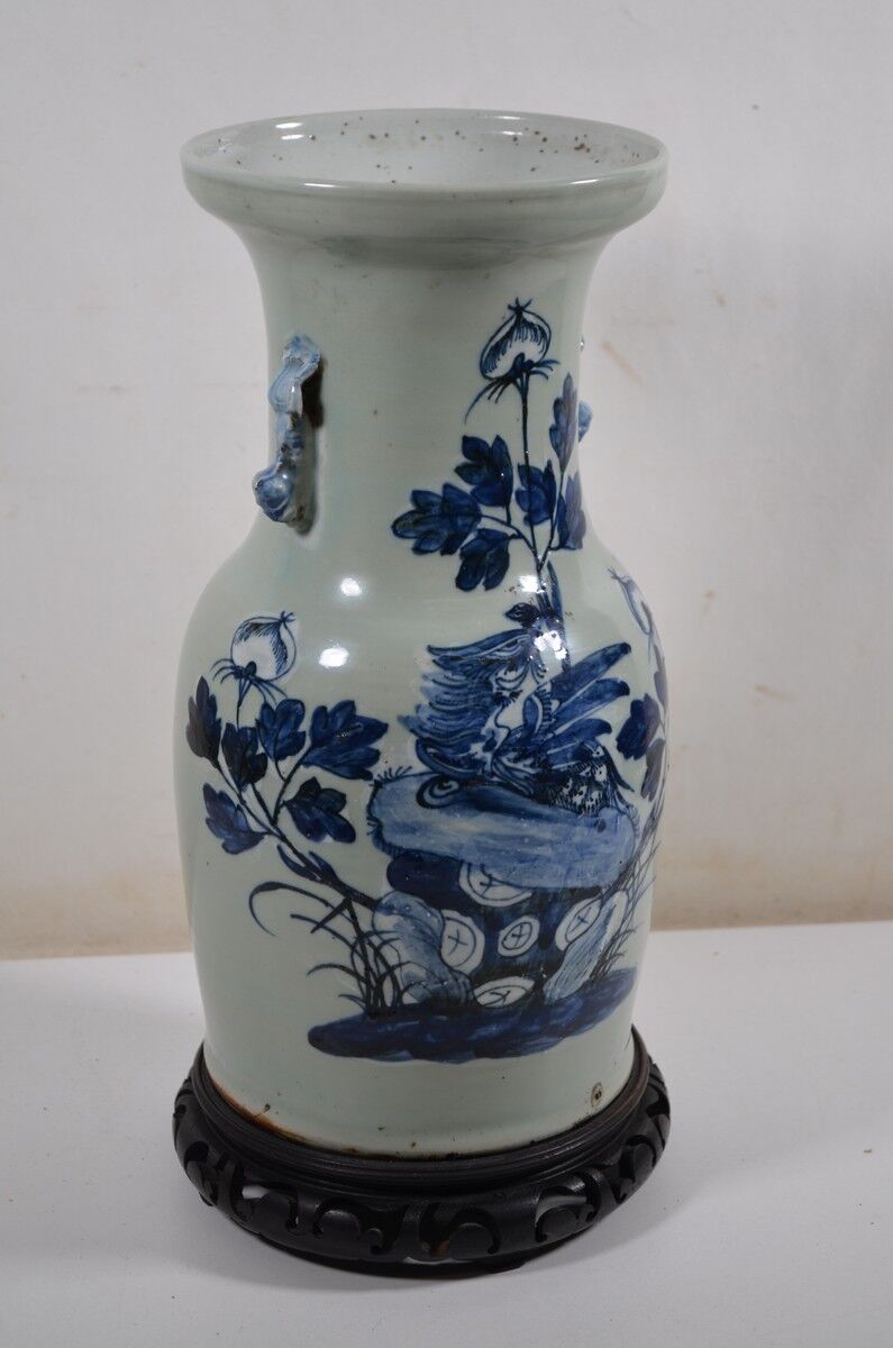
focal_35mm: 72
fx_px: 2690
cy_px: 674
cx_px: 446
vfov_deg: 28.1
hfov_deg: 18.8
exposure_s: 1/60
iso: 100
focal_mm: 48
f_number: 5.6
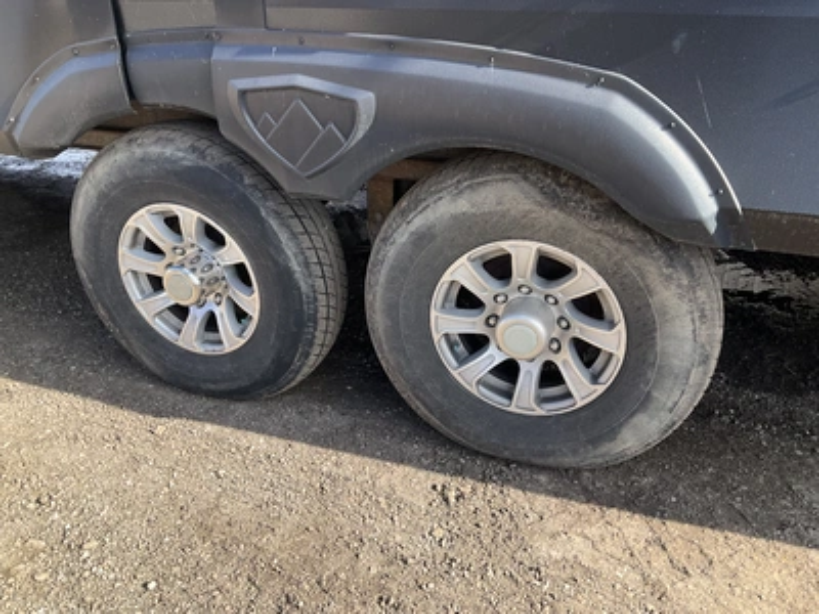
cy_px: 307
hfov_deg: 61.7
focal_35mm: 29
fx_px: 686
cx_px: 410
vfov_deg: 48.2
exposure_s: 1/327
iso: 25
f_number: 1.8
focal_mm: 3
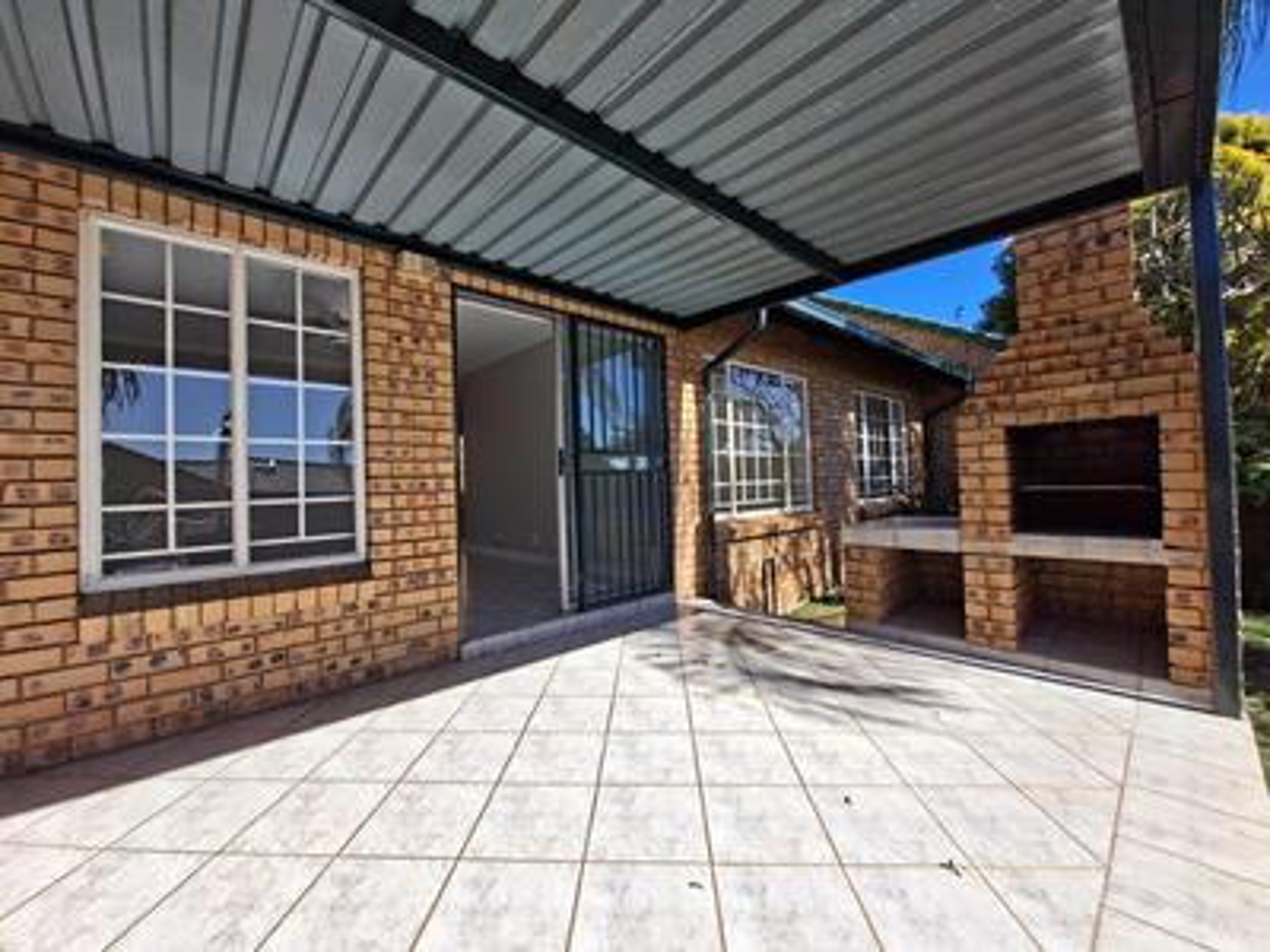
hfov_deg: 106.2
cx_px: 635
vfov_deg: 89.9
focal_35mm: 13
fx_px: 477
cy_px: 476
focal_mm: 1.74
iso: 40
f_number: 2.2
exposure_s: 1/1107
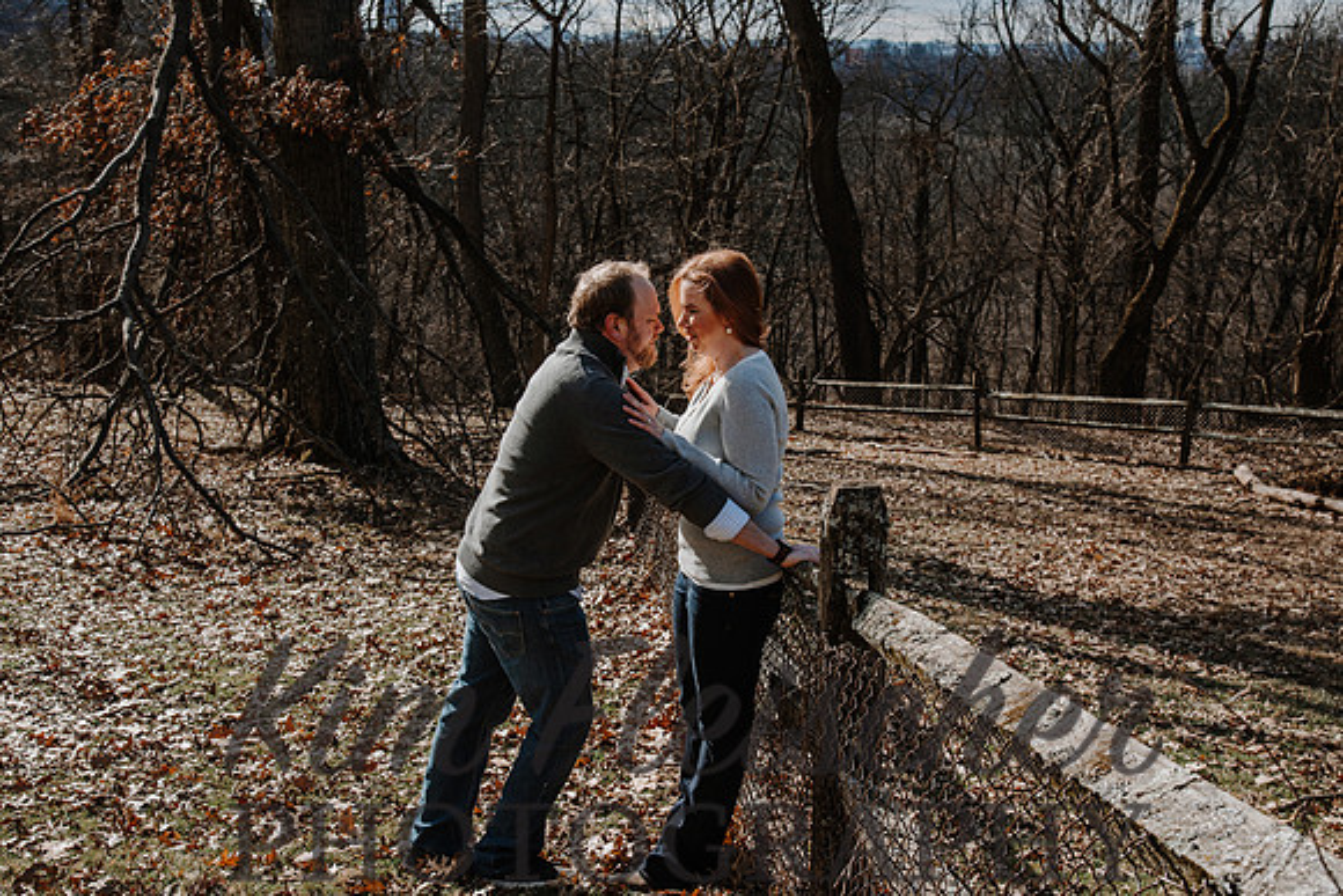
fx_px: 1716
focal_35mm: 46
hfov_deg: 42.7
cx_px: 672
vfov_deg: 29.3
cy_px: 448
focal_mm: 46
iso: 200
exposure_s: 1/250
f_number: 8
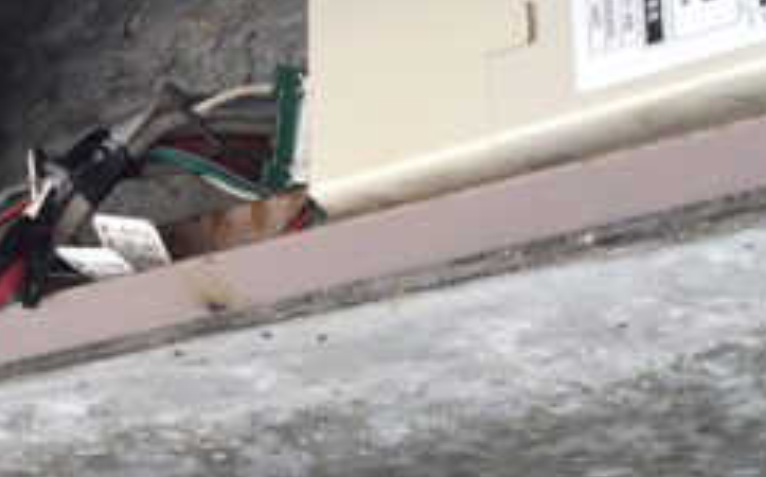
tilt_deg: +23.5
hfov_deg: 22.5
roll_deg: -3.3
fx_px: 1918
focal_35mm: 92
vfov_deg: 14.2
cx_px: 251
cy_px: 296
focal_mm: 4.15
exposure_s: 1/120
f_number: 2.2
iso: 50
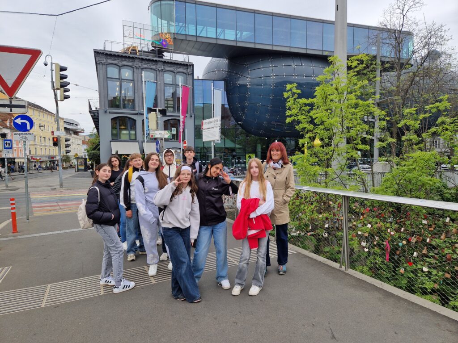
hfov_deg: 73.9
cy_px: 172
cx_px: 229
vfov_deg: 58.9
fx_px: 304
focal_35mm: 23
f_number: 1.8
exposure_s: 1/410
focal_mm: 5.4
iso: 50
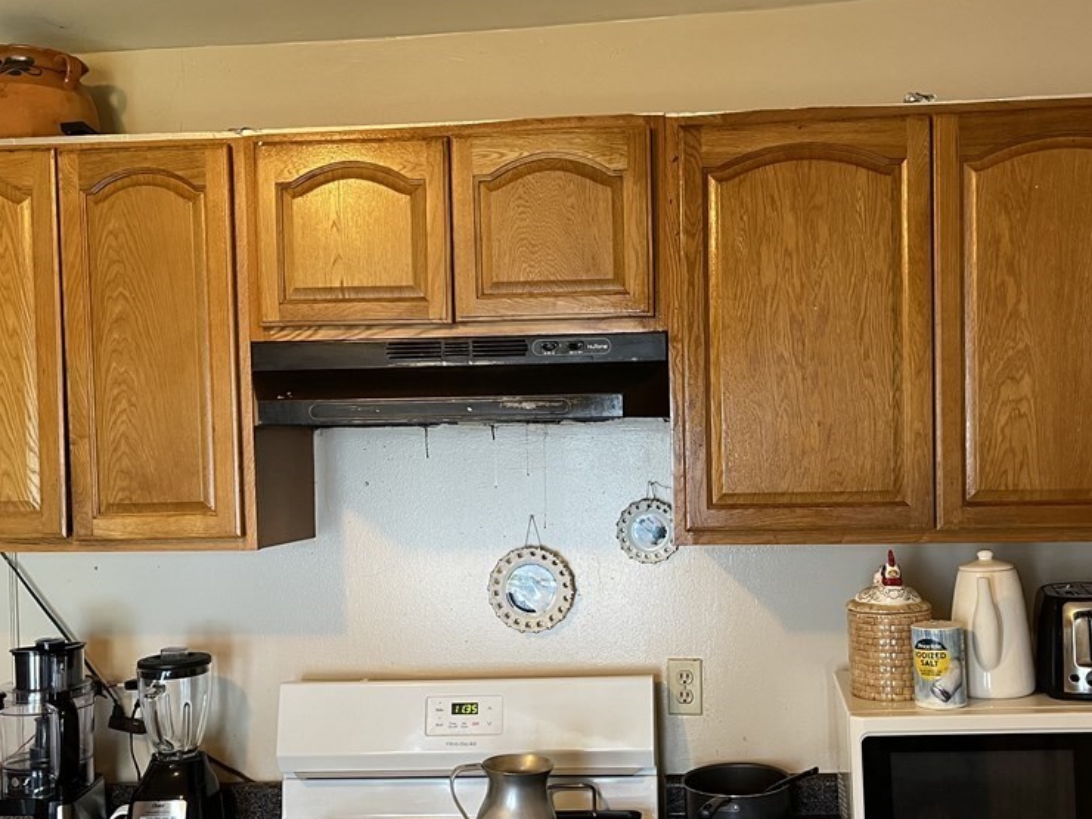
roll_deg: +1.4
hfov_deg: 51.2
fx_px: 1136
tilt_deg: -3.0
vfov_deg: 39.5
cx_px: 620
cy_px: 485
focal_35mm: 36
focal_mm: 5.1
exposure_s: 1/60
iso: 320
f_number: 1.6
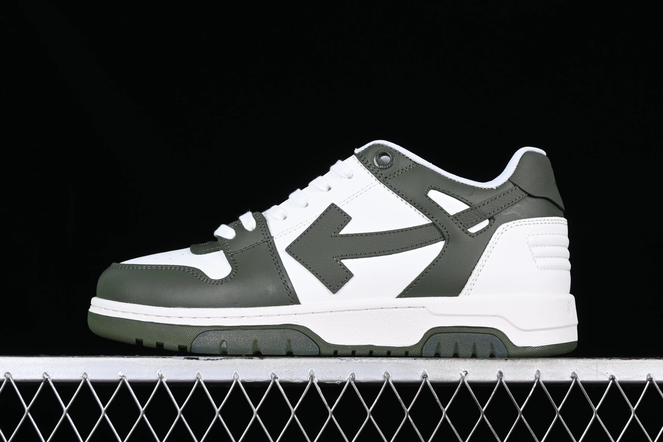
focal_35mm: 75
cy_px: 221
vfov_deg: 18.2
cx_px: 332
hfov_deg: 27.0
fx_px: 1381
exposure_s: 1/80
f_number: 8
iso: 160
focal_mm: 50
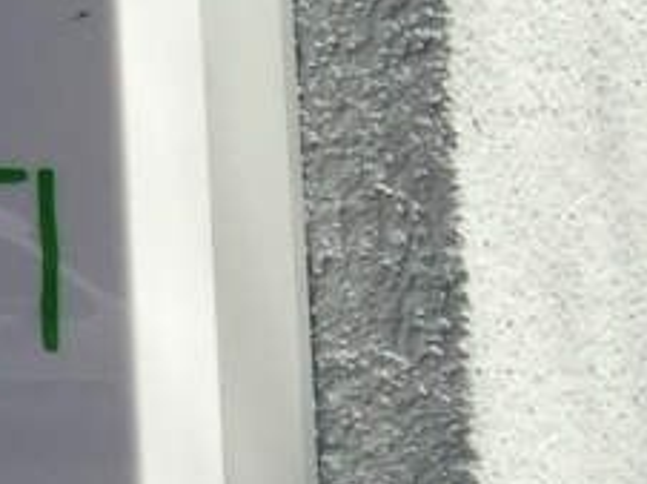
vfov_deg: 9.5
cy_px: -137
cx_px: -1065
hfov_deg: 10.4
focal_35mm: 154
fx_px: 2875
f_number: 2.2
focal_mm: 4.15
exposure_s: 1/2475
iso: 32
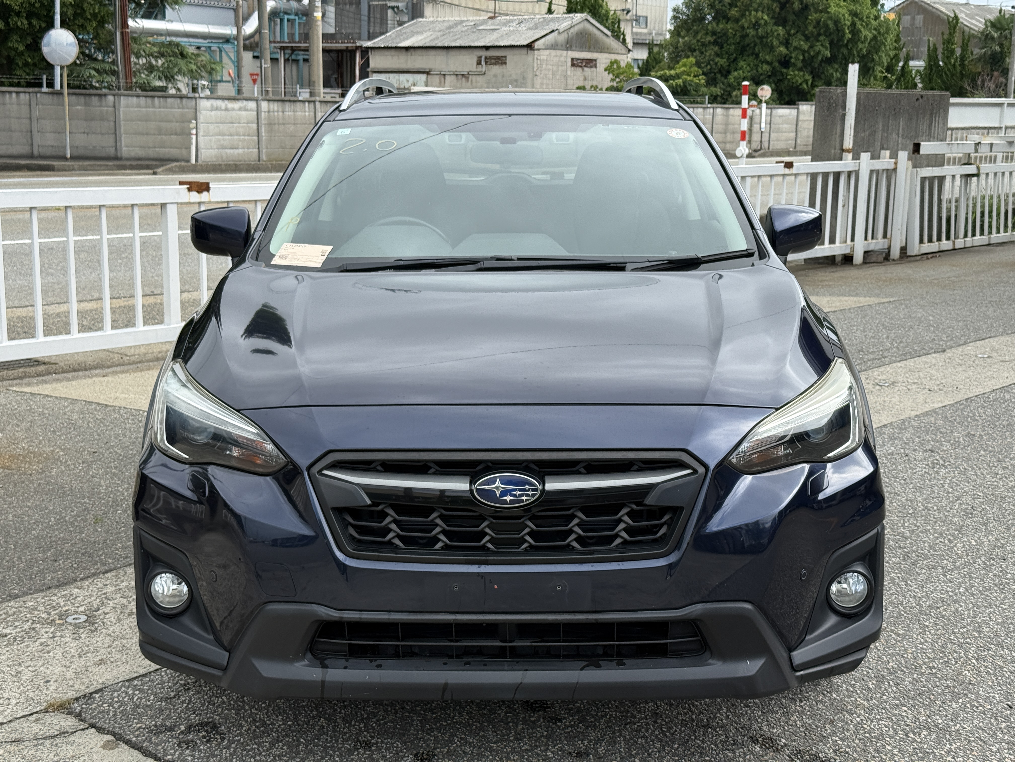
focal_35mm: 48
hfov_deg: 39.7
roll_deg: -1.3
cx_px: 508
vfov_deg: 30.3
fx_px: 1407
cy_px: 381
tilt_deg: -10.7
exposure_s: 1/2088
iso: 64
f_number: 1.78
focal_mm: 6.76
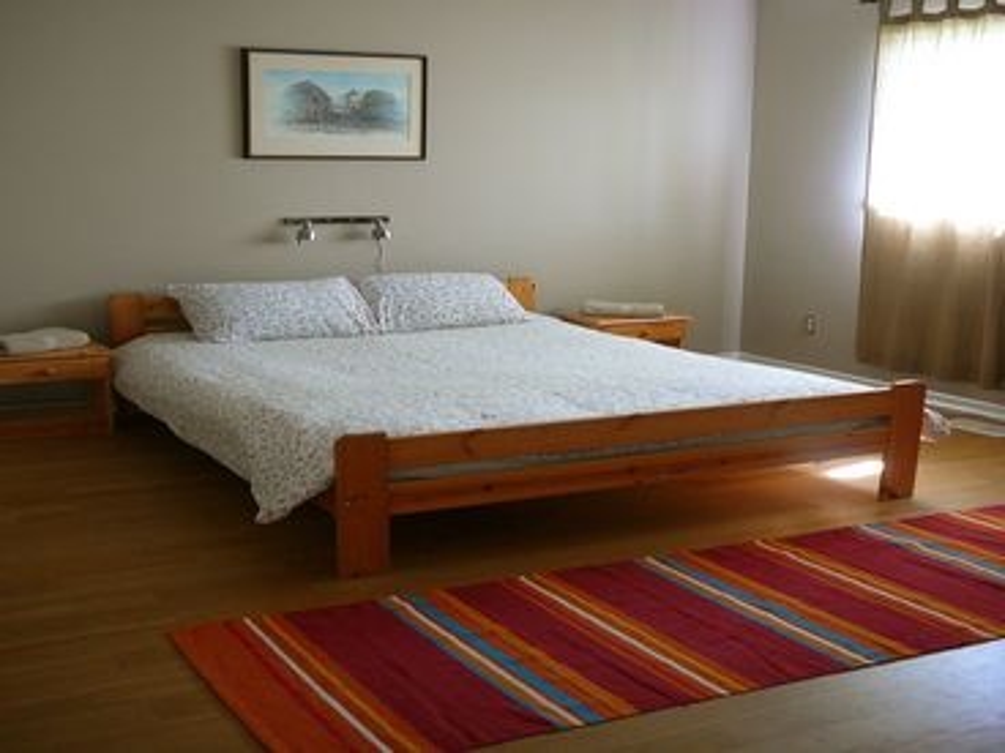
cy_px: 376
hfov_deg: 52.6
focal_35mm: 35
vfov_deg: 40.7
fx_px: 1016
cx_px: 502
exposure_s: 1/30
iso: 125
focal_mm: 5.2
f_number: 2.8
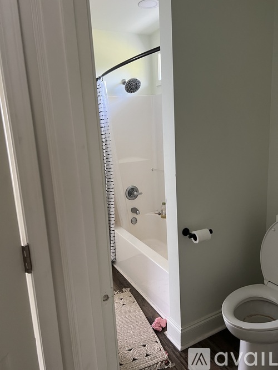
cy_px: 185
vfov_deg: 67.3
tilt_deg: -11.5
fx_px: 278
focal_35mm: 26
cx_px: 139
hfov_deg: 53.0
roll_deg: +3.5
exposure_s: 1/60
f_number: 1.5
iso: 160
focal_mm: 5.7
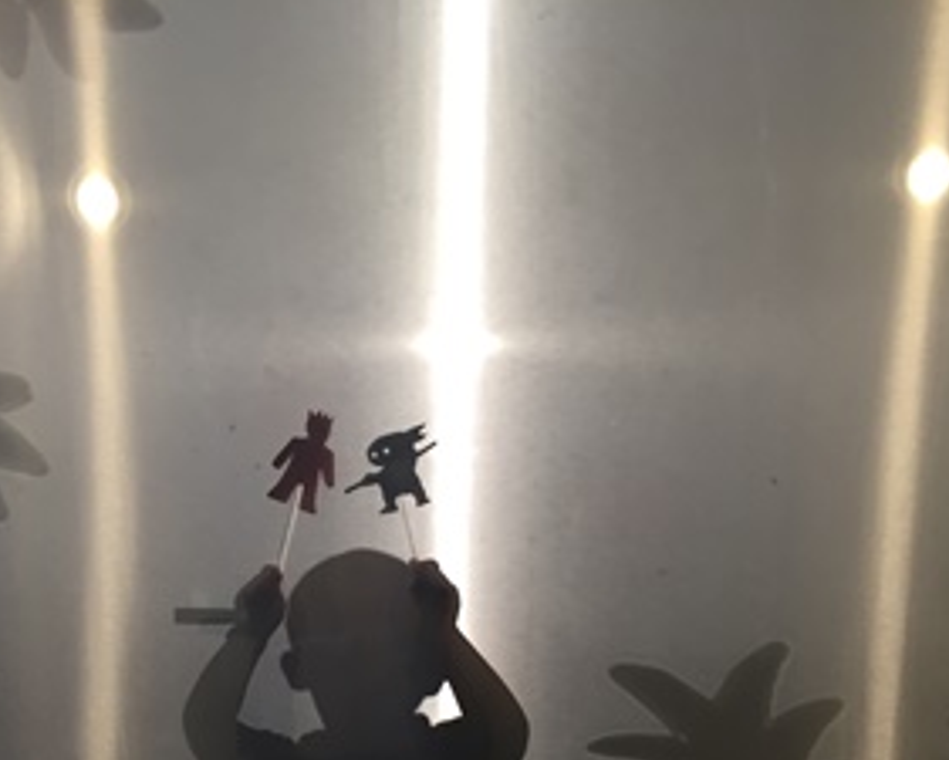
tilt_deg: -9.8
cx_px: 360
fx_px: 1292
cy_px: 573
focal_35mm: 46
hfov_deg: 40.1
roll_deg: +1.5
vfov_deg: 32.1
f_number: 2.2
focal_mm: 4.15
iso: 32
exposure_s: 1/40
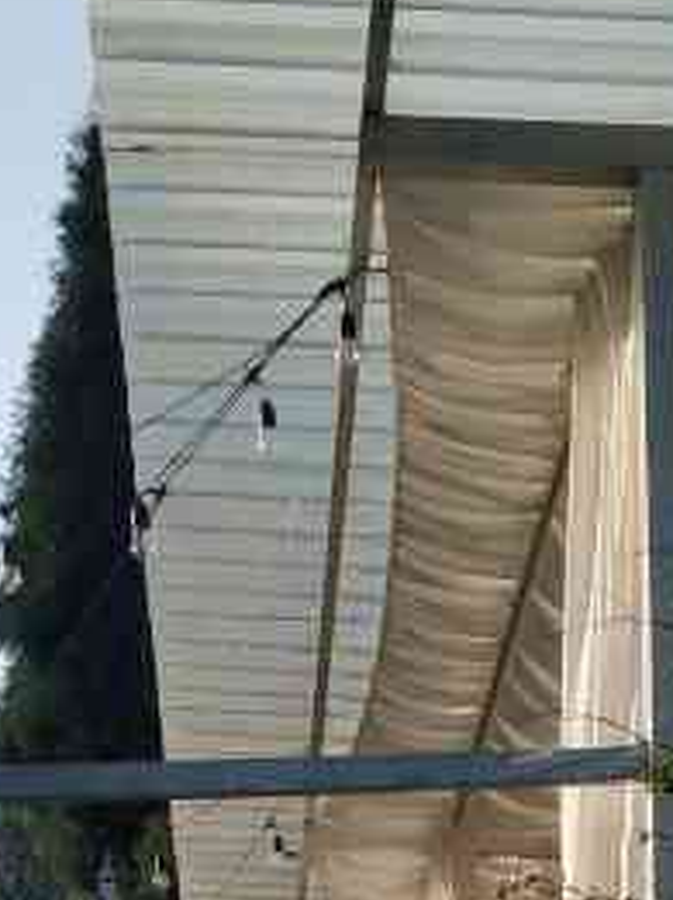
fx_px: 2521
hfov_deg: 15.2
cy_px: 1448
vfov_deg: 17.6
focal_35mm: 97
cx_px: 269
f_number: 1.8
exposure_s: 1/2500
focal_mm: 3.82
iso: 236
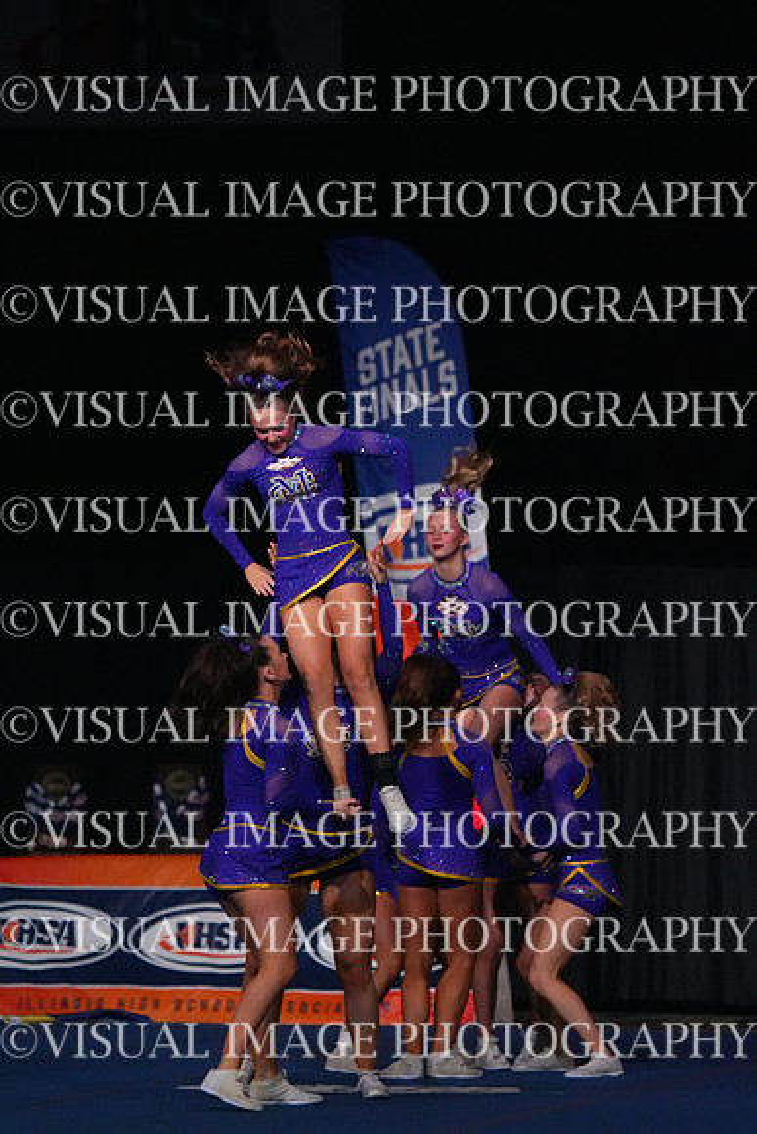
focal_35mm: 200
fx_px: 6304
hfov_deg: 6.9
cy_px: 567
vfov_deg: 10.3
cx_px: 378
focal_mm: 200
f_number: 5.6
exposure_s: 1/1250
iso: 16000
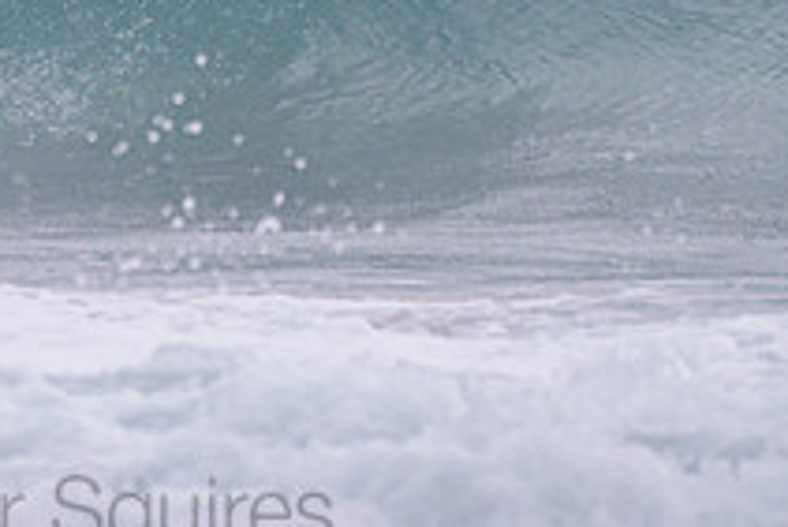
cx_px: 195
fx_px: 36951
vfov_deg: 0.8
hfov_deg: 1.2
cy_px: -274
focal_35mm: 1687
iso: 1000
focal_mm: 500
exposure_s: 1/2000
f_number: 5.6
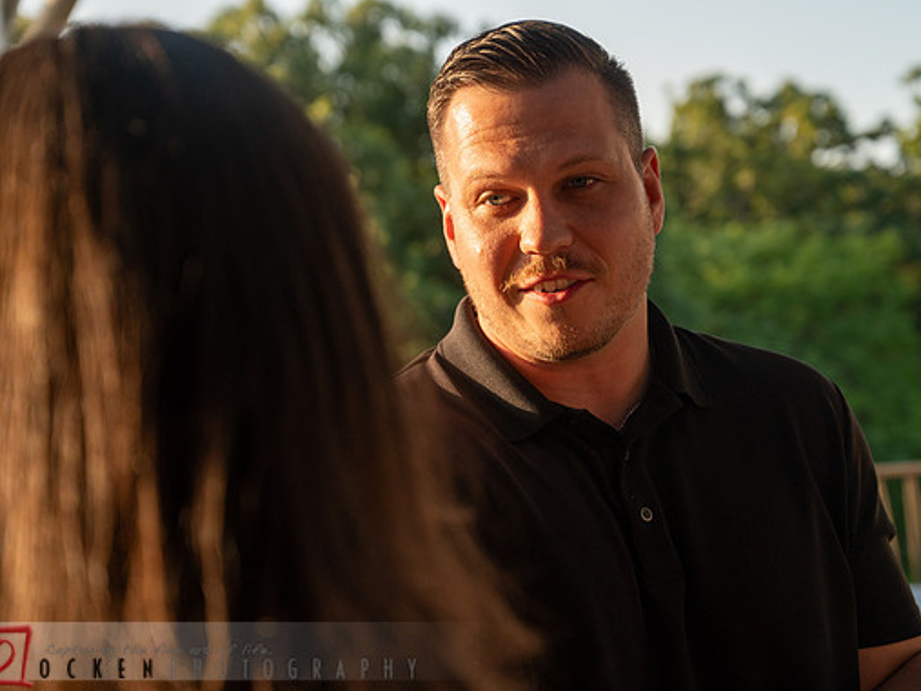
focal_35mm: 77
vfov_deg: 19.1
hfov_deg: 25.3
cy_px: 342
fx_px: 2048
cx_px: 480
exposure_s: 1/640
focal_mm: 70
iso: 400
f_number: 5
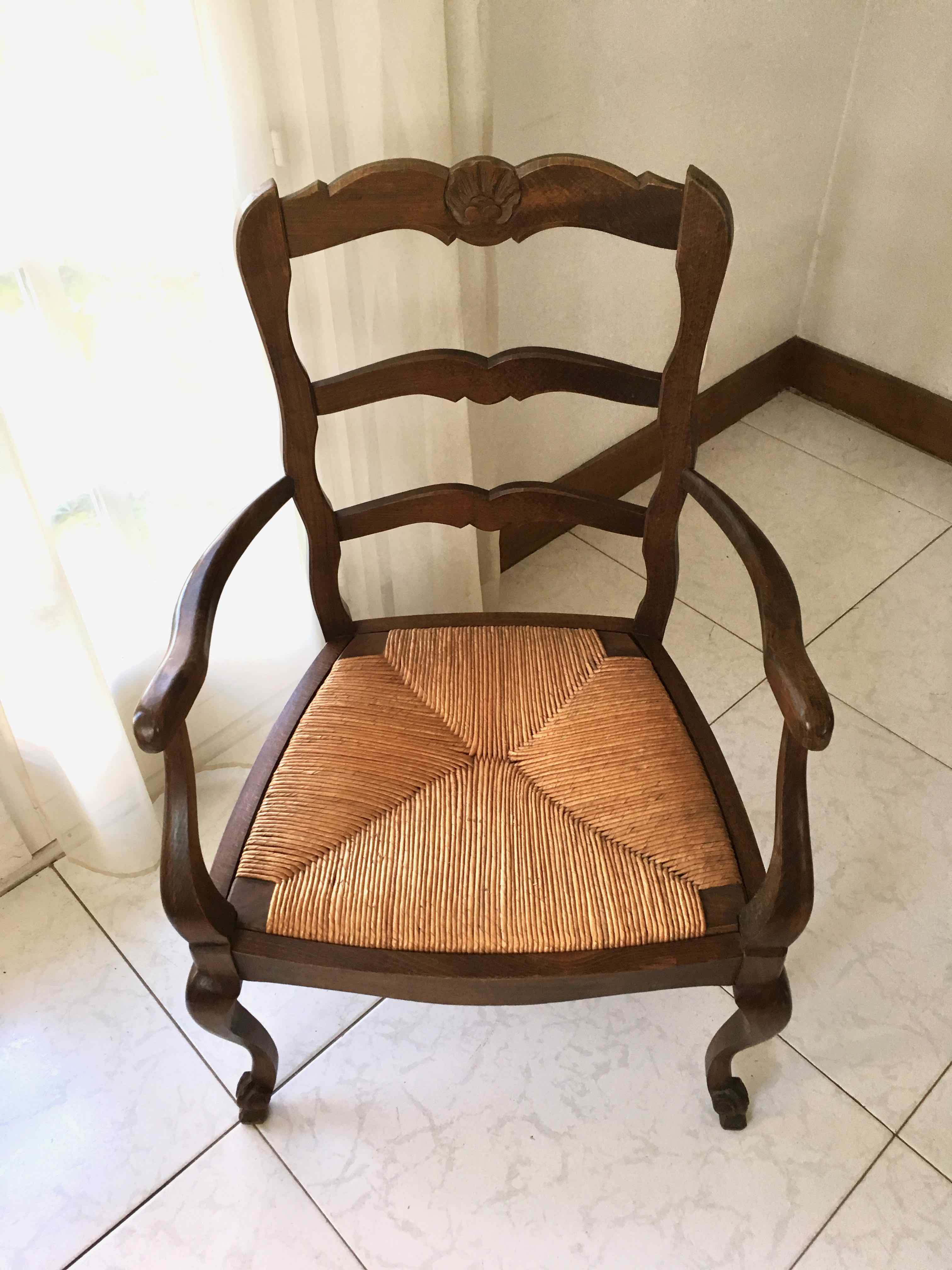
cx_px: 476
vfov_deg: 61.7
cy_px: 635
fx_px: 1063
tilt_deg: -47.1
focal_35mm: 29
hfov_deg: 48.2
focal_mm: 4.15
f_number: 2.2
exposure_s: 1/33
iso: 64
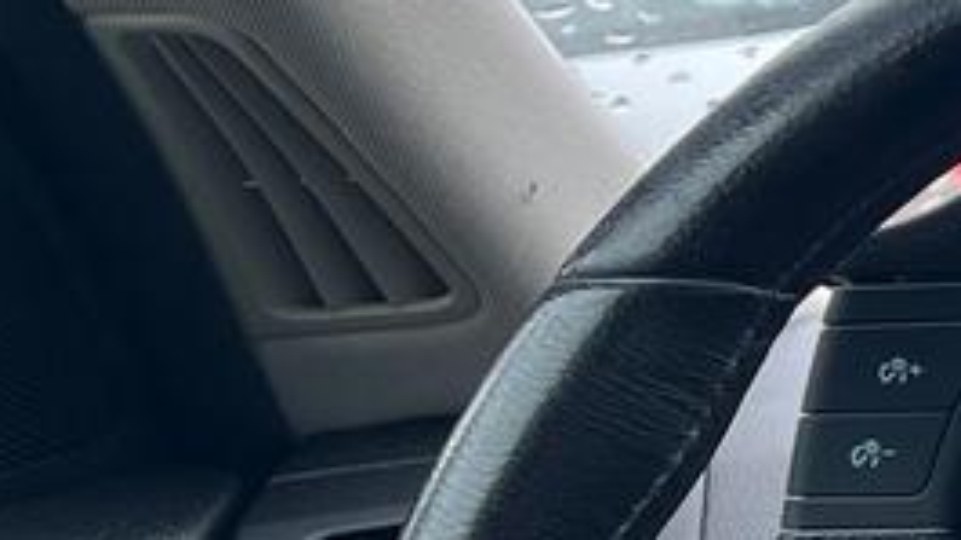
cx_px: 2245
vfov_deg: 8.8
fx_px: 3491
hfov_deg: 12.6
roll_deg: +1.3
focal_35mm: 137
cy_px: 551
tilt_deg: -11.7
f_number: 1.6
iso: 40
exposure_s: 1/189
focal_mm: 5.1
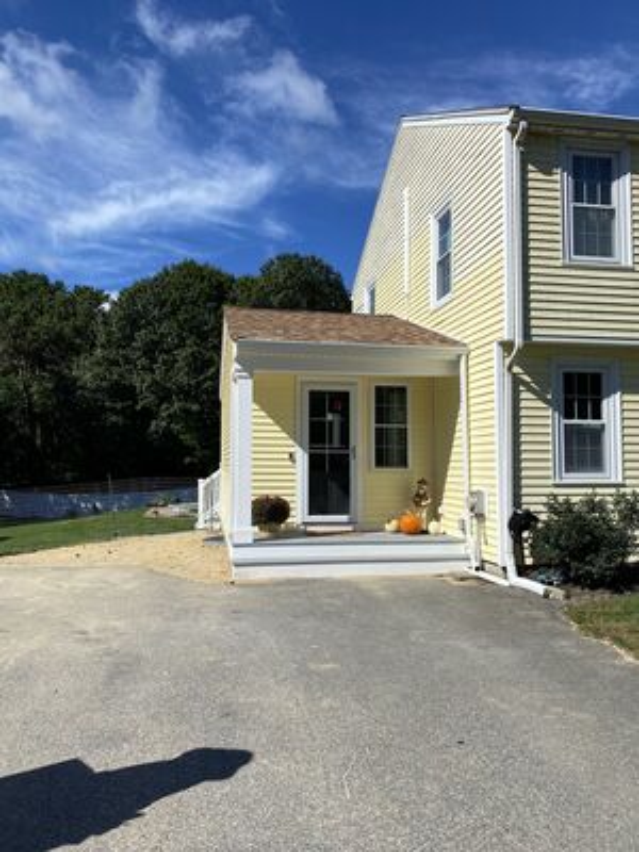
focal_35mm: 26
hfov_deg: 53.1
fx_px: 640
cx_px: 320
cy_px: 426
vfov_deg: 67.3
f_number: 1.8
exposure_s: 1/4808
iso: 32
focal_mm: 4.25
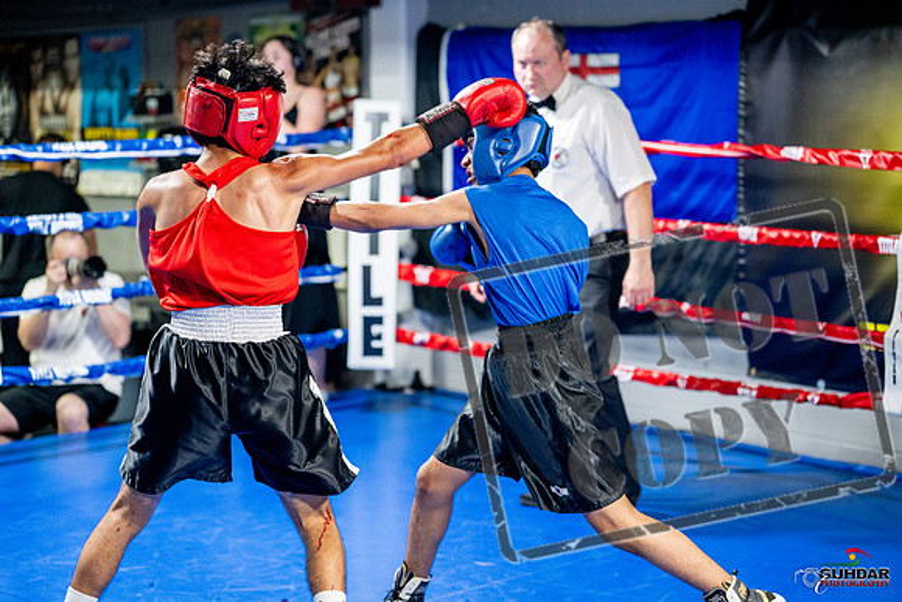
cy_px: 301
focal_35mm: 68
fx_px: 1704
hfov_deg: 29.6
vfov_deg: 20.0
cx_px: 451
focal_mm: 68
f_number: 2
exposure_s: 1/800
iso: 4000
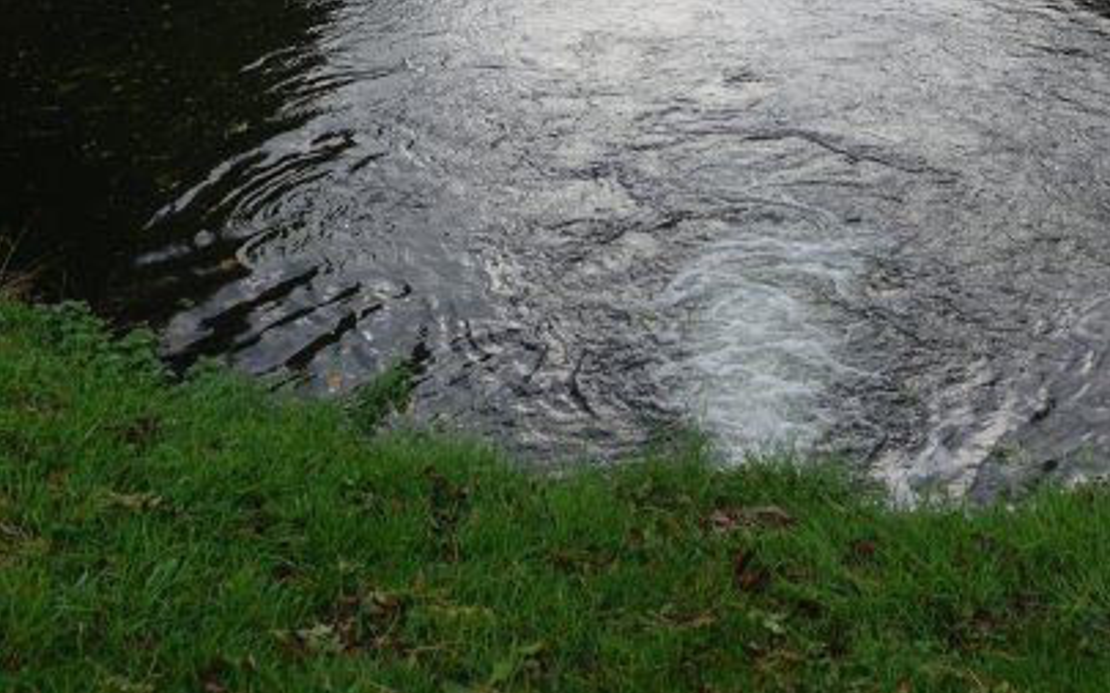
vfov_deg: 21.4
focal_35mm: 57
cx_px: 556
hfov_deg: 35.7
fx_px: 1724
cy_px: -90
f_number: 5.6
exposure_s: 1/160
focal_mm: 13.53
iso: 125
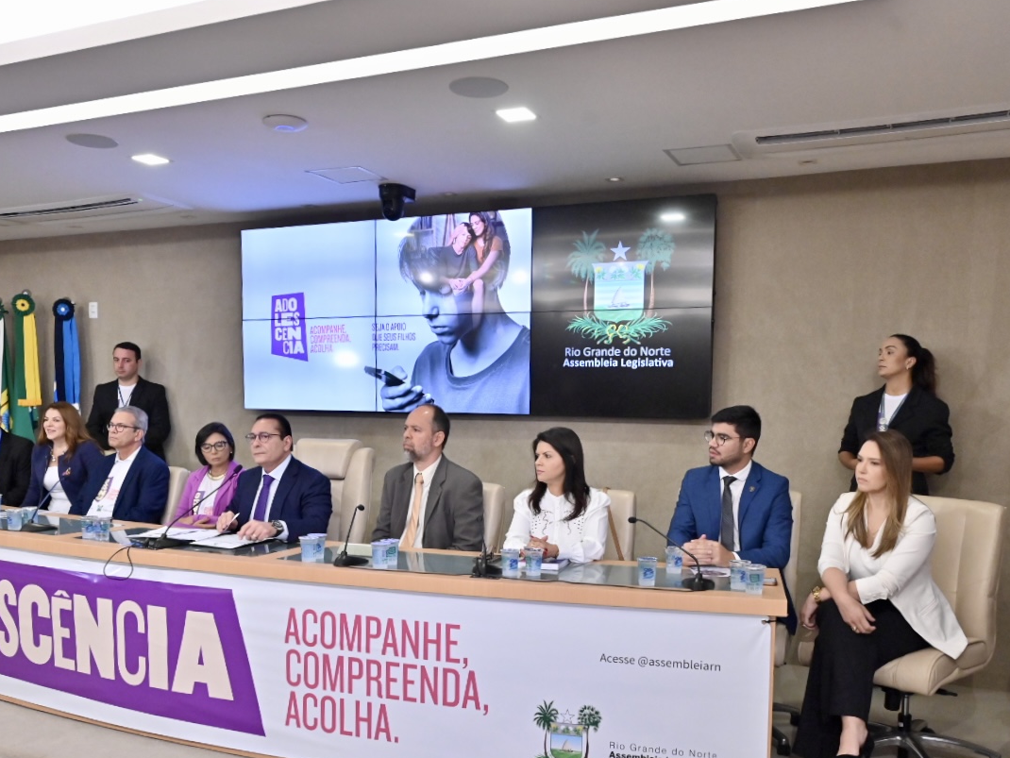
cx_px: 512
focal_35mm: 30
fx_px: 876
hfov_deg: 60.0
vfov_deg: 46.5
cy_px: 463
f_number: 5.6
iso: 3200
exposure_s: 1/250
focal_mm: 22
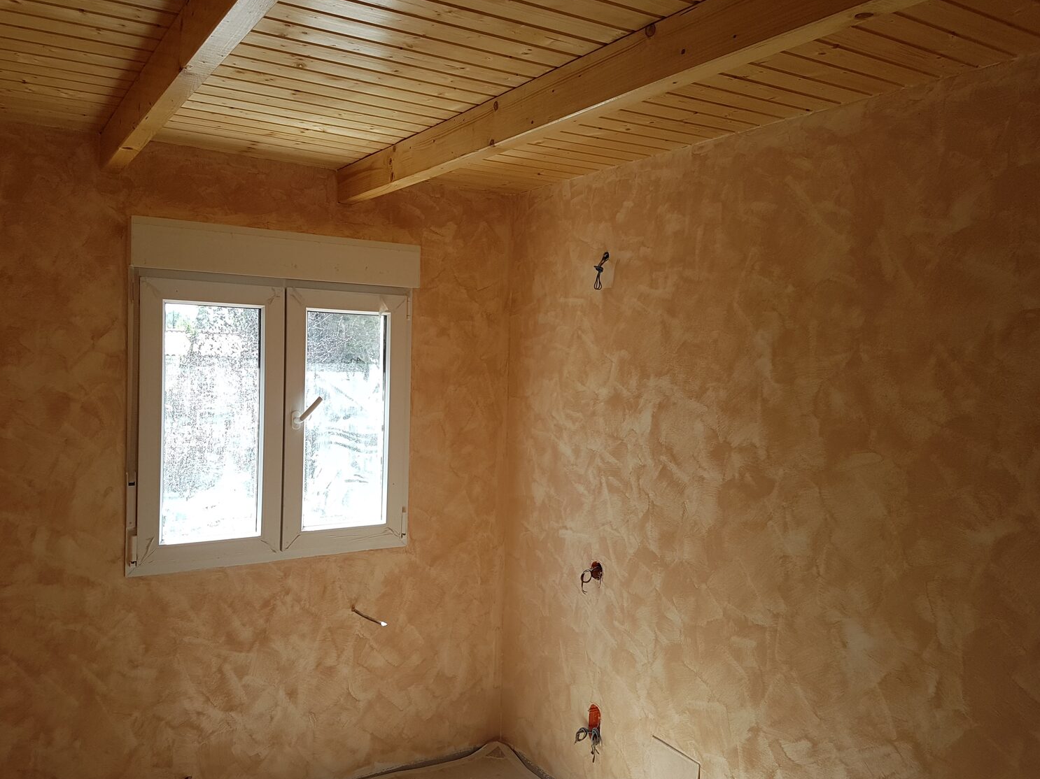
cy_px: 398
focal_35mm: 28
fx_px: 841
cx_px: 504
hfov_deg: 63.4
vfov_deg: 49.7
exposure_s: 1/149
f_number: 1.7
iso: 40
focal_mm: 4.2
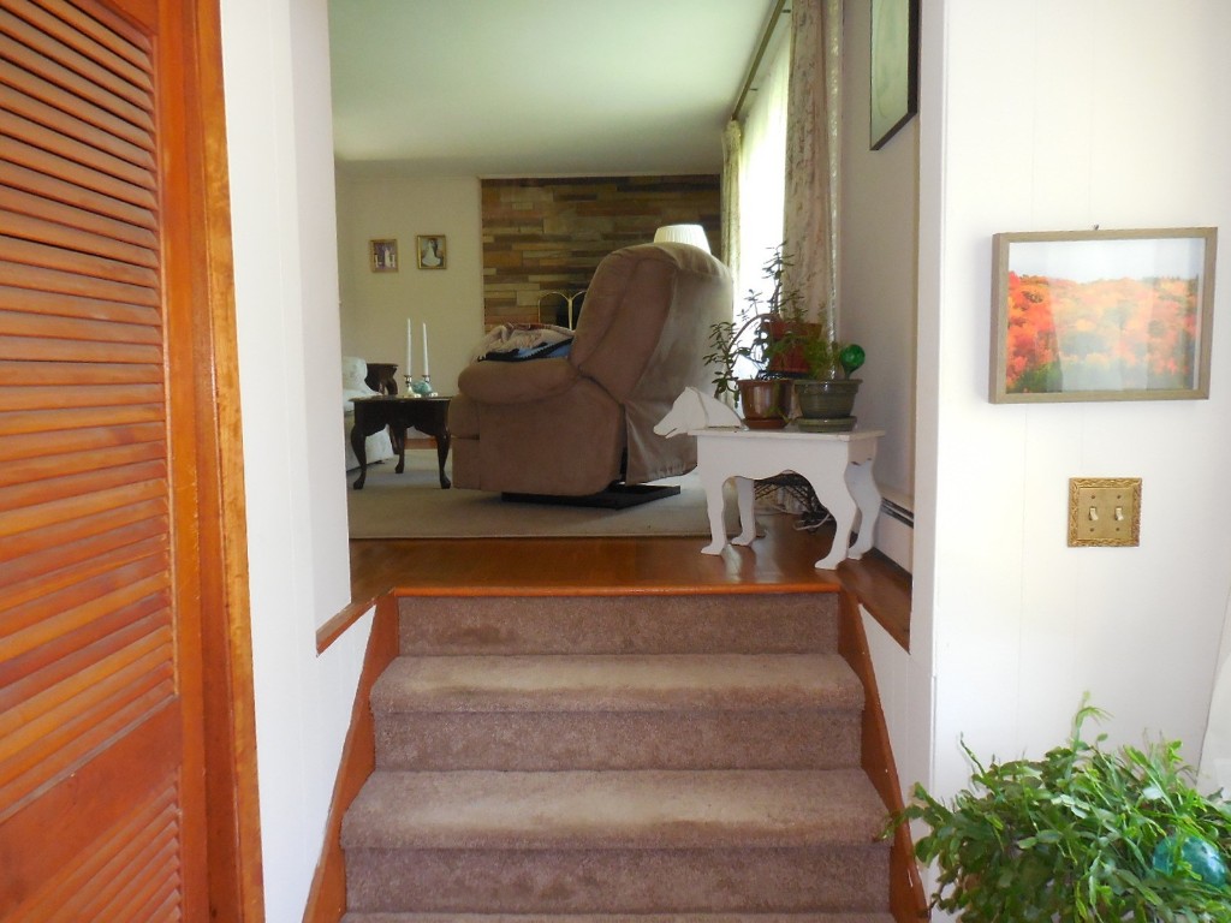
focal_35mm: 25
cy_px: 462
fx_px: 889
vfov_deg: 54.9
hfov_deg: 69.4
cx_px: 616
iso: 400
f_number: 3.7
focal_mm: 4.5
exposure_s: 1/25
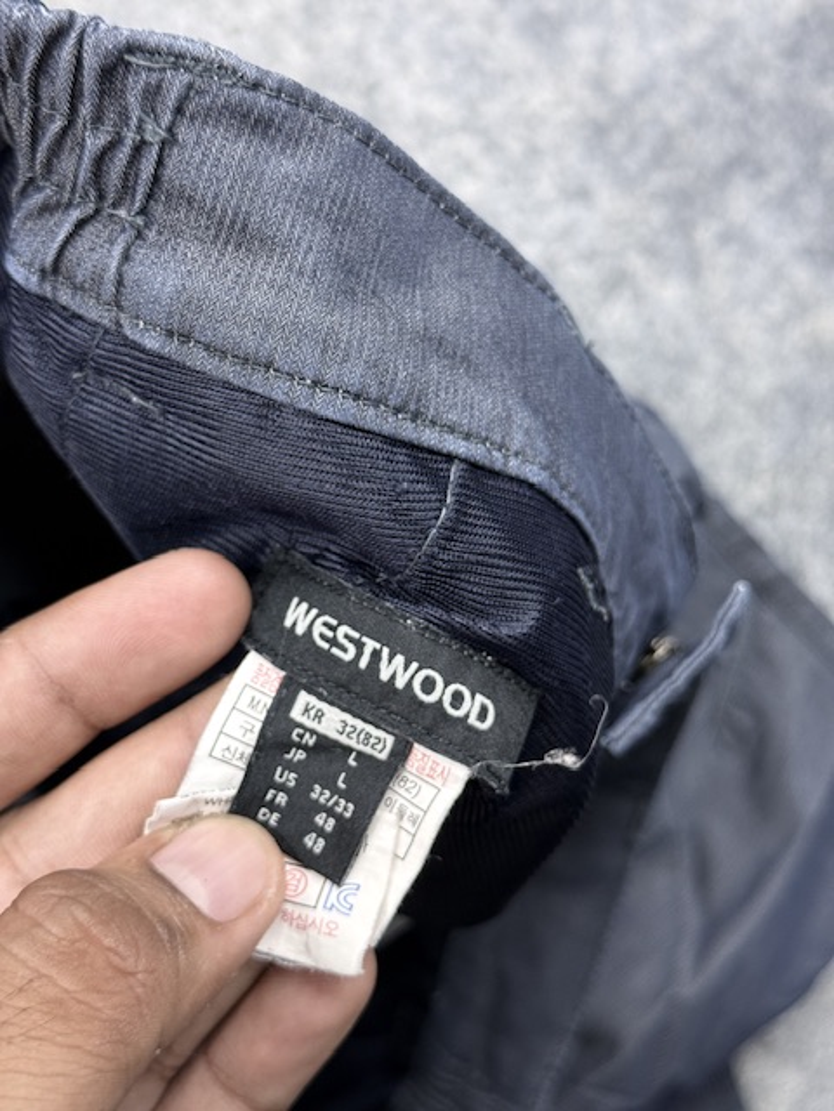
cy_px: 556
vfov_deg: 39.7
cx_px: 417
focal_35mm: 48
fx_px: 1542
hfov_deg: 30.3
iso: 125
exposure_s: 1/100
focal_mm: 6.76
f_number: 1.78
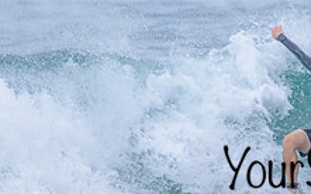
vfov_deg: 0.6
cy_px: 155
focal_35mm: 2188
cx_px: 369
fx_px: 18540
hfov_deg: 1.0
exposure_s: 1/2000
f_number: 11
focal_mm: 800
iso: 1400
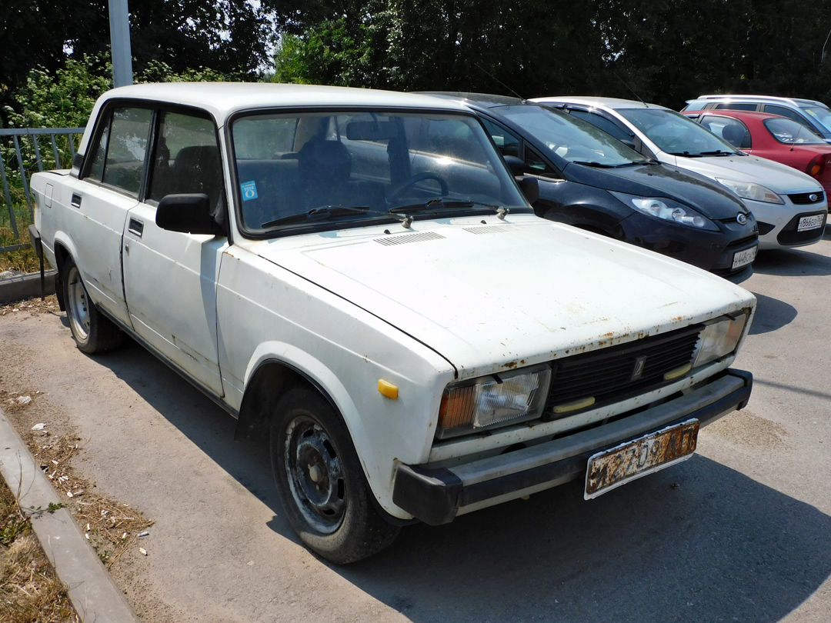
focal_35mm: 33
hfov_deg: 55.4
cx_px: 416
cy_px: 312
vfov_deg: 42.9
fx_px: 792
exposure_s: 1/1600
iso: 125
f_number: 4
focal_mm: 5.9
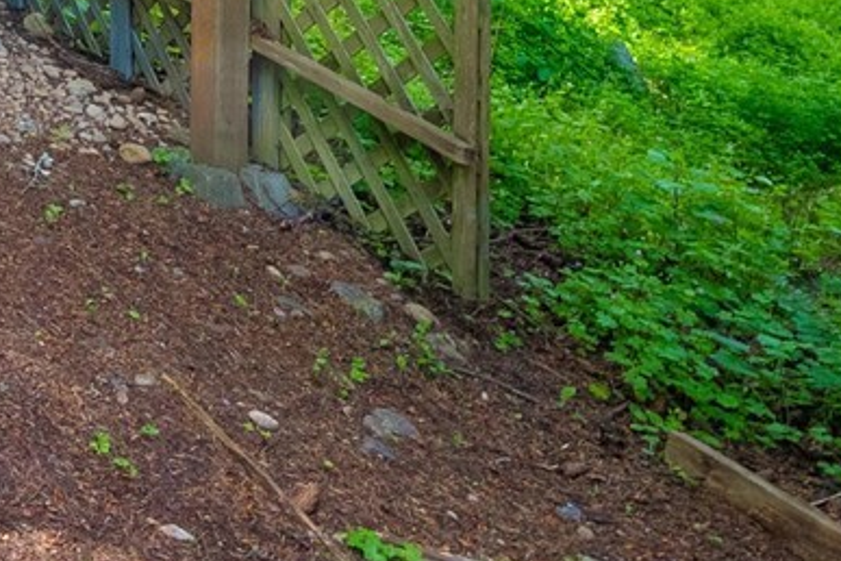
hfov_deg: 21.5
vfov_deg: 18.3
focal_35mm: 57
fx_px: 1331
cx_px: -696
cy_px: -474
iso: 400
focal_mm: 13
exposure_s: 1/30
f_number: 7.1
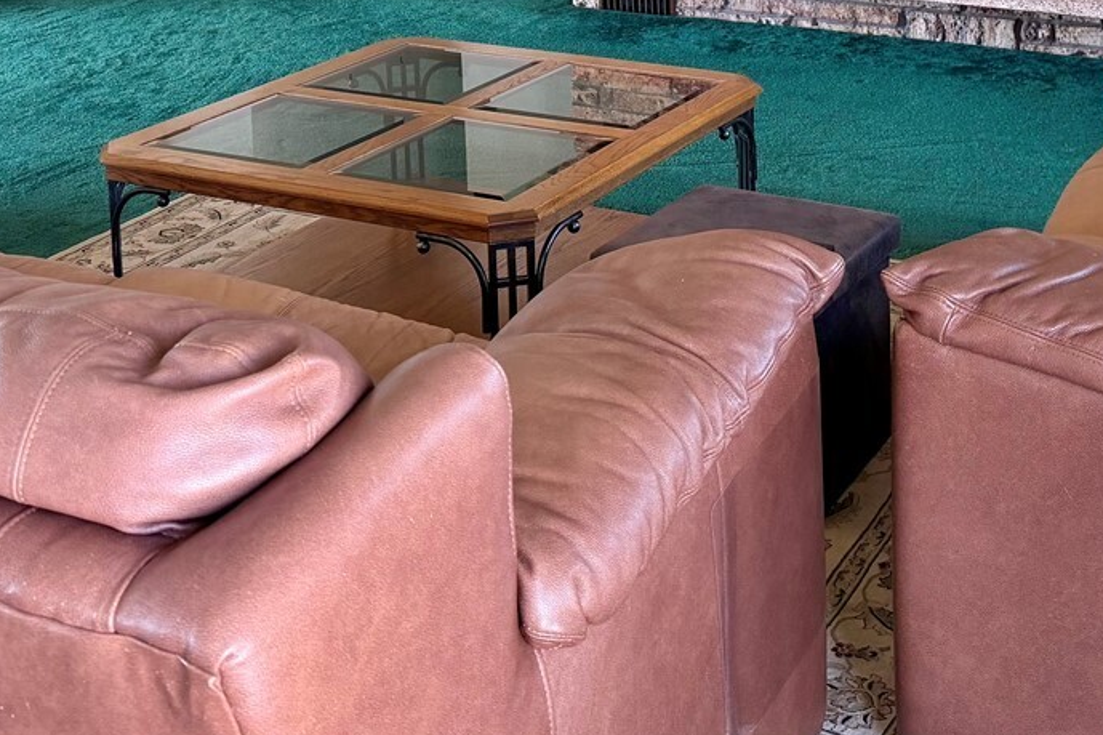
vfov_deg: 21.5
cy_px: -178
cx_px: 685
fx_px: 1777
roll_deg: +1.6
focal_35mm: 58
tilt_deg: -7.3
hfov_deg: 34.3
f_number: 1.78
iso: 125
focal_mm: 6.76
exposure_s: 1/60
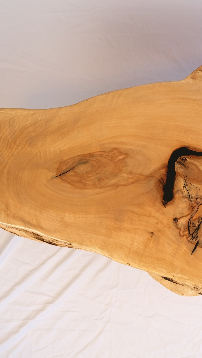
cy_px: 177
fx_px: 533
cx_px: 199
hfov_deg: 20.8
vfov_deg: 37.2
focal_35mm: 56
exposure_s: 1/125
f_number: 4
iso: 400
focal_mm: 23.3
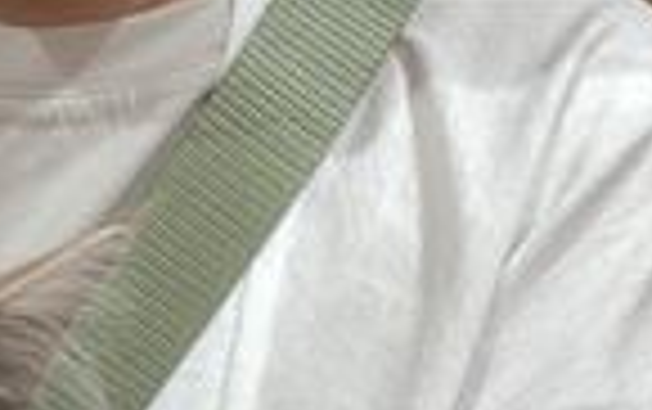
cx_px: -495
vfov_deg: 8.7
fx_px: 2419
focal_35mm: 136
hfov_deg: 13.8
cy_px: 1005
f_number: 2.4
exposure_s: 1/50
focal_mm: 3.3
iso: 50
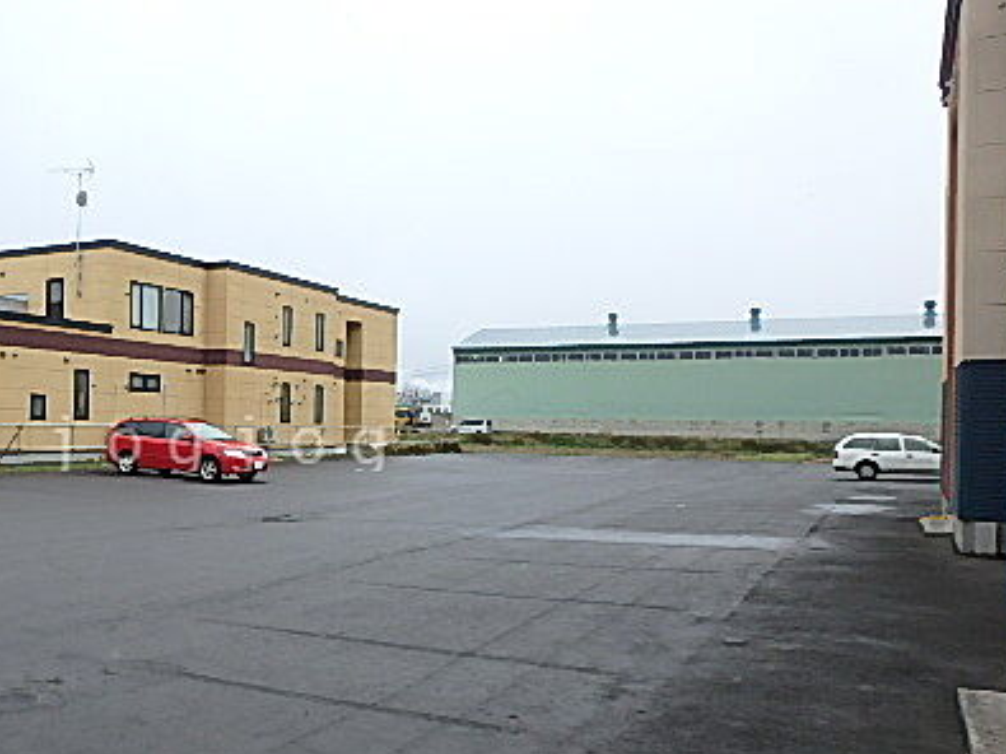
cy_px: 441
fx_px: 988
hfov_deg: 51.1
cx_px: 224
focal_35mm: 34
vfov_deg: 41.6
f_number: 3.5
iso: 125
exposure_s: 1/125
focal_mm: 3.7
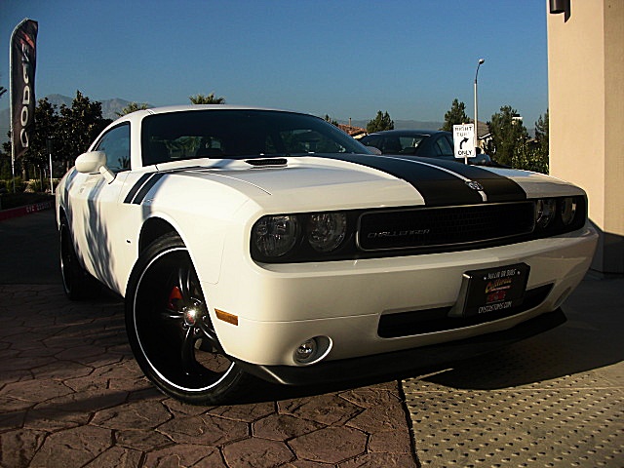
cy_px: 234
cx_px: 312
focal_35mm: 36
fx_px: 649
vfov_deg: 39.7
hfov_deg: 51.4
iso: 50
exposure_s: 1/160
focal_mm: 6.3
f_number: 7.9
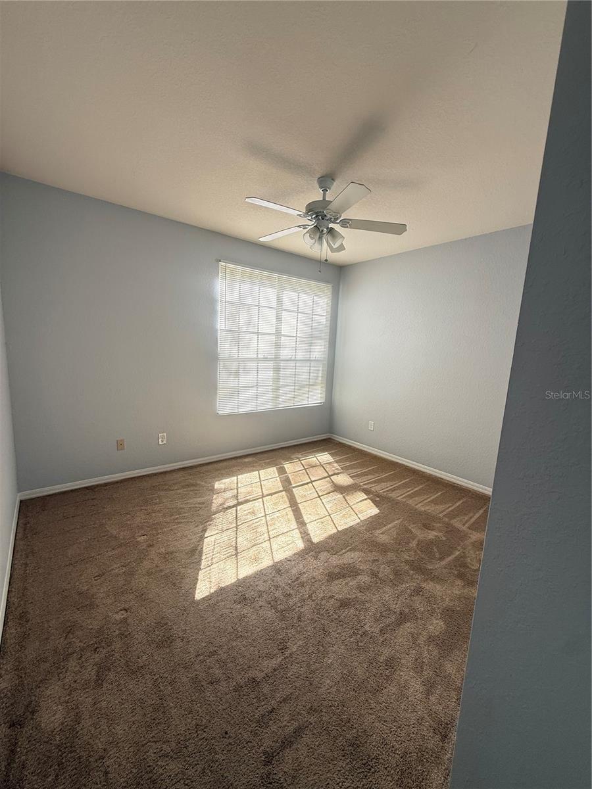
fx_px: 319
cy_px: 394
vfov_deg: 102.1
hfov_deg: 85.7
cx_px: 296
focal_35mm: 14
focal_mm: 2.22
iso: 64
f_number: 2.2
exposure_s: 1/99
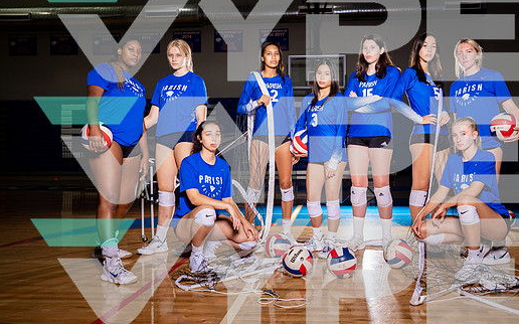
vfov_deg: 33.5
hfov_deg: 51.4
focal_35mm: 38
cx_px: 290
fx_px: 537
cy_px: 150
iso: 400
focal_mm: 33
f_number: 8
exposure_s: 1/250
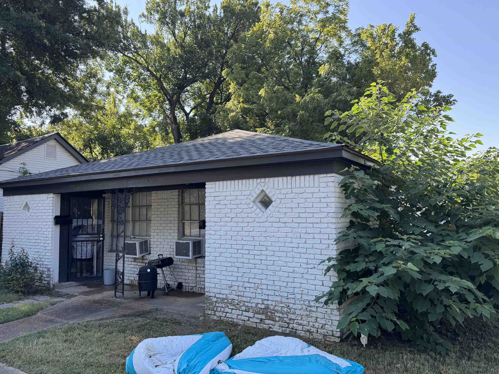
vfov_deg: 53.0
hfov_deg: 67.3
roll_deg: -1.8
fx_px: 375
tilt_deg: +5.9
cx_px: 242
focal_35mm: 26
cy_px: 179
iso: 80
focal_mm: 6.76
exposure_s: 1/765
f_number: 1.78
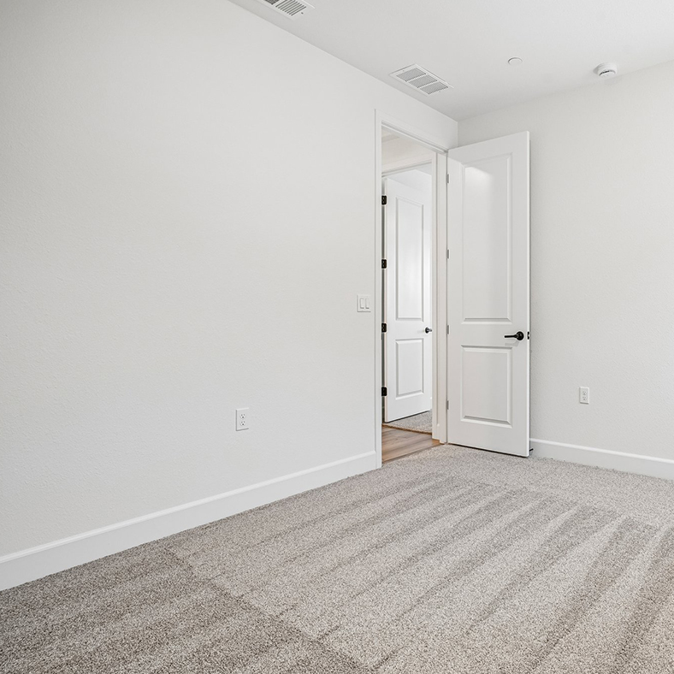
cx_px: 500
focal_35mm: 22
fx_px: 485
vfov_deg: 69.6
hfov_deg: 65.6
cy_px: 338
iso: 400
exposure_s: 1/15
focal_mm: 17
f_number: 8
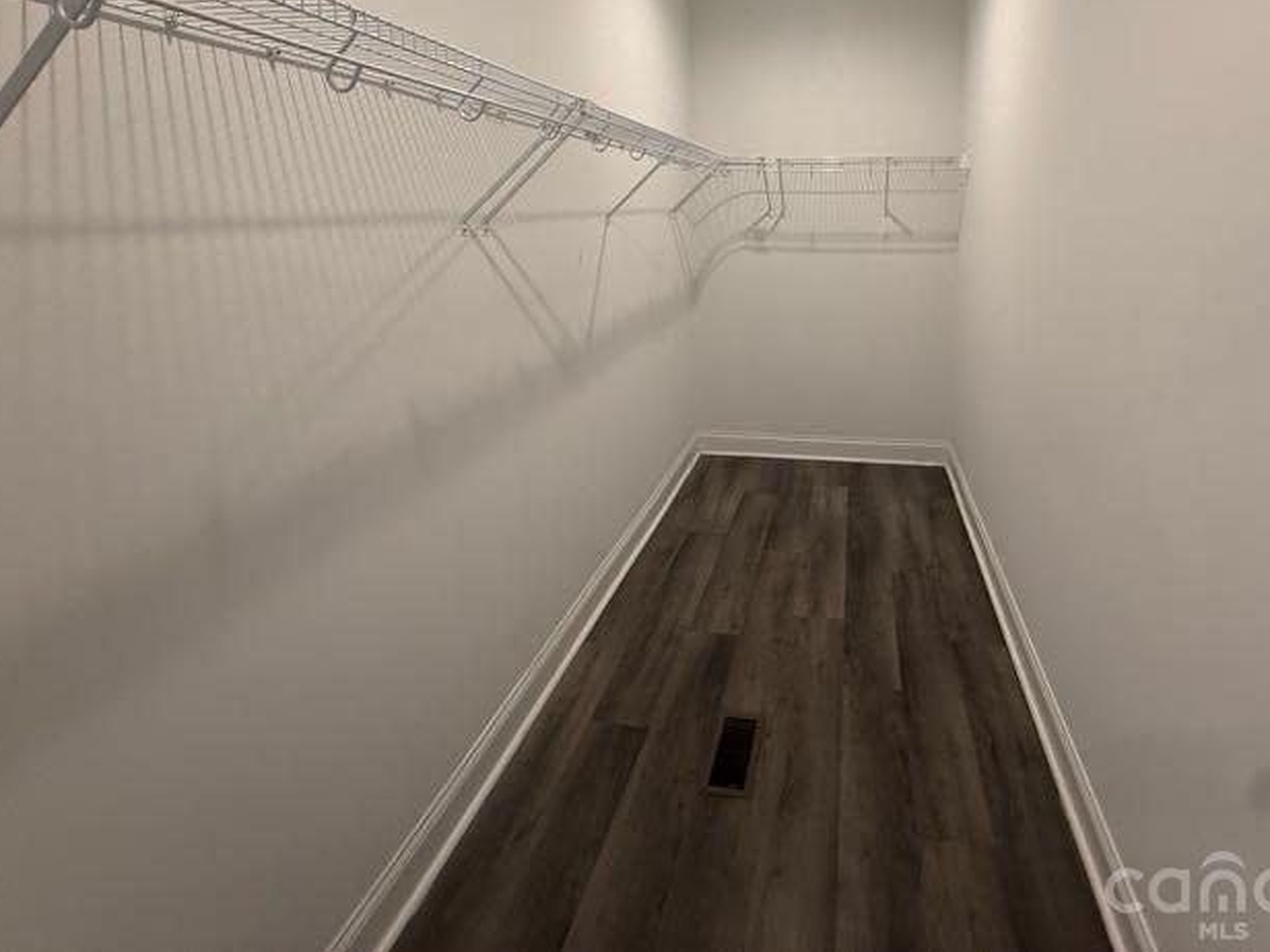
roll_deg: -0.3
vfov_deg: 66.6
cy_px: 308
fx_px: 697
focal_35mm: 19
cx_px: 748
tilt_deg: -5.8
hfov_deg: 83.8
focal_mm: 2.22
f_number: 2.2
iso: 250
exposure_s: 1/120
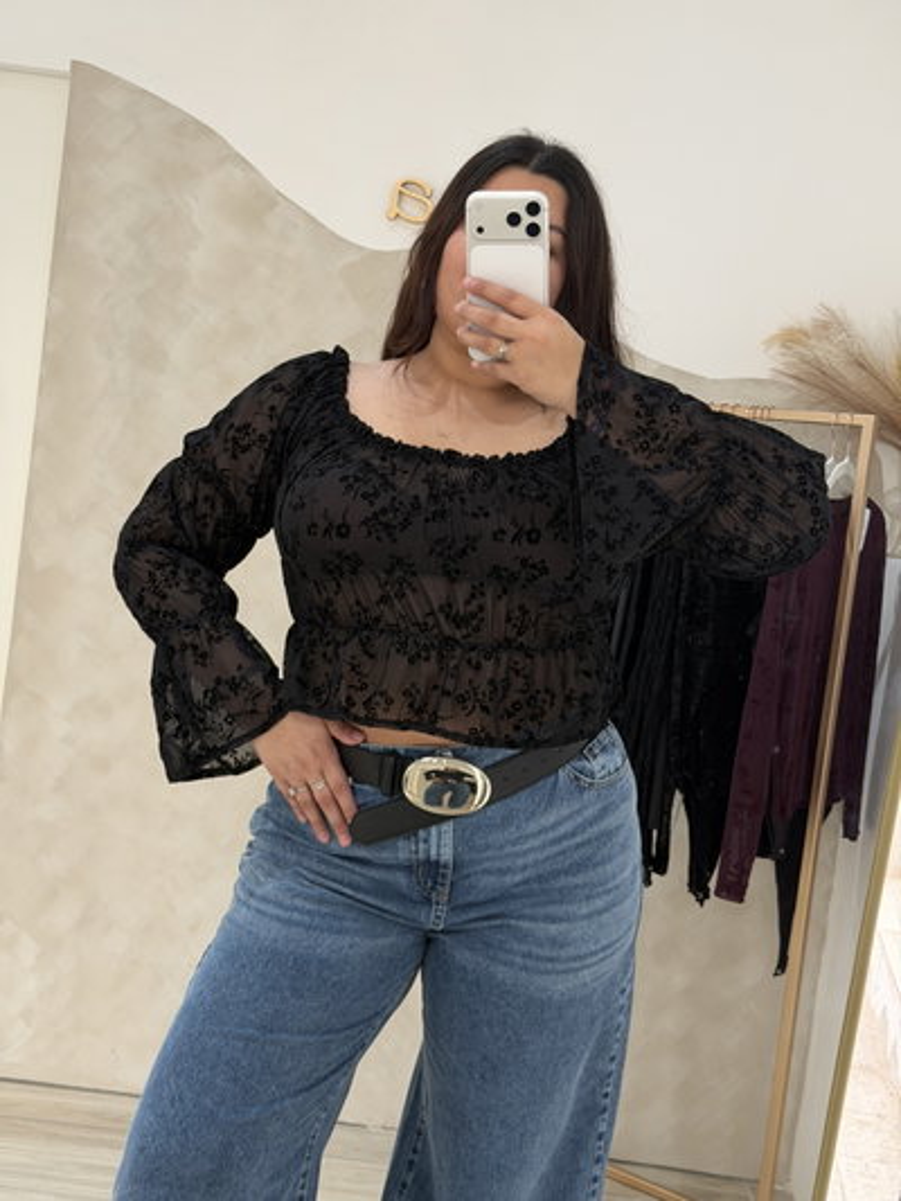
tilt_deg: -21.7
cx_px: 450
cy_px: 600
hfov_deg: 30.3
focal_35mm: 48
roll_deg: -6.9
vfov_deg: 39.6
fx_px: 1665
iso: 80
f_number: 1.78
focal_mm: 6.76
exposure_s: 1/100
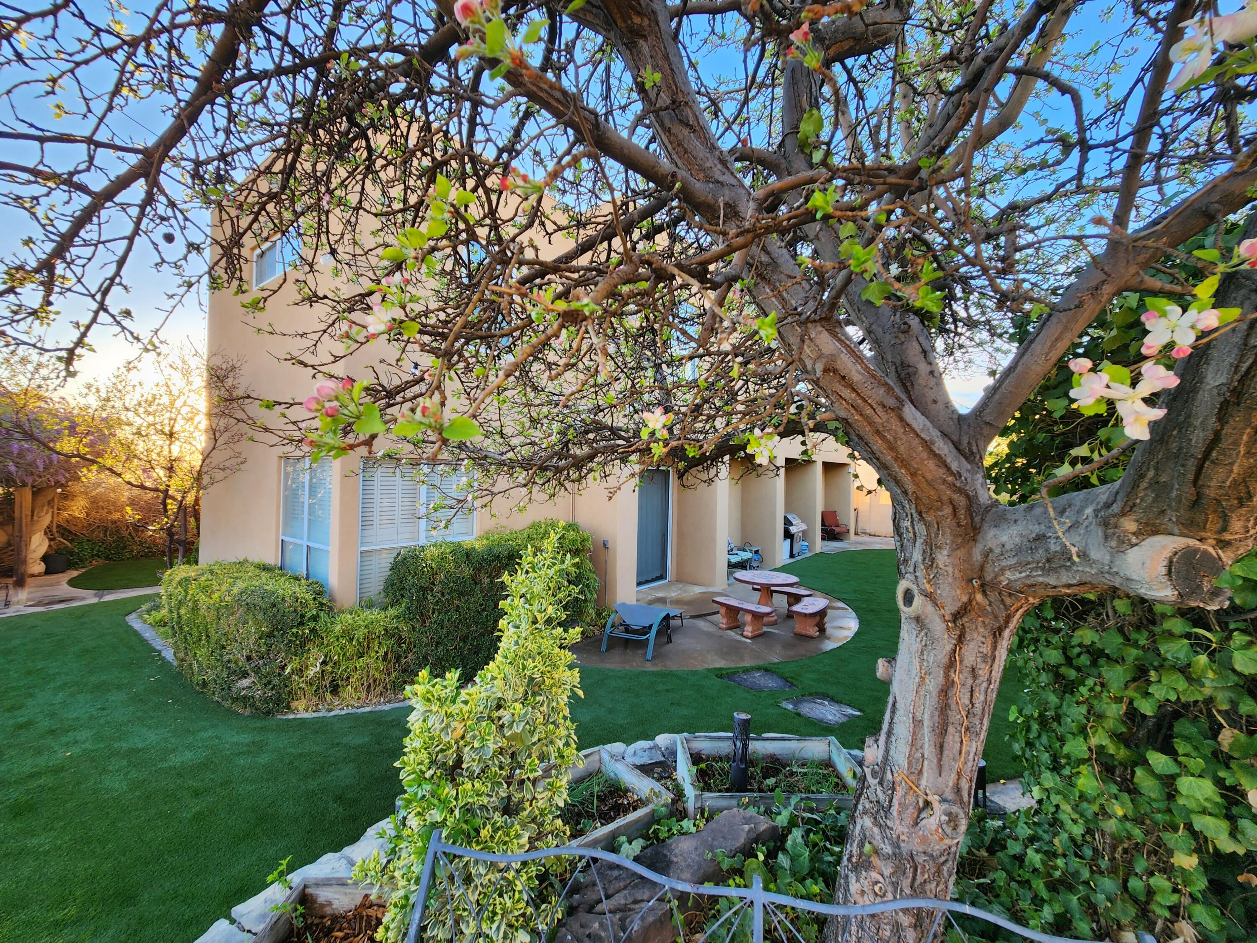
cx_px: 628
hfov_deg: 106.2
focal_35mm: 13
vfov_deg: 89.9
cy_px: 472
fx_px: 472
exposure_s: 1/120
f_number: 2.2
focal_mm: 2.2
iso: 64
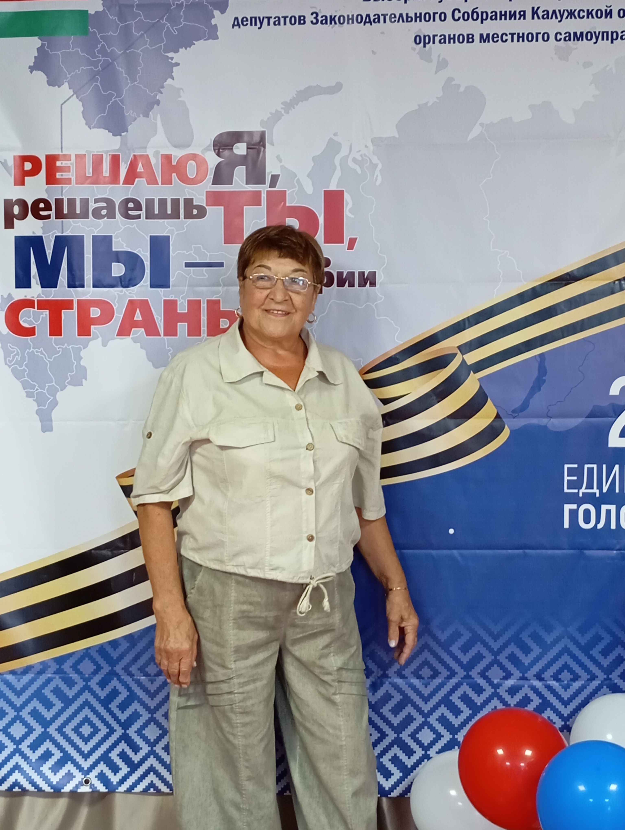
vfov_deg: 31.6
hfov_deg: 24.1
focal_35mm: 61
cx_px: 312
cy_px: 415
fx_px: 1465
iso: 1239
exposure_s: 1/25
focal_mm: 4.27
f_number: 1.8
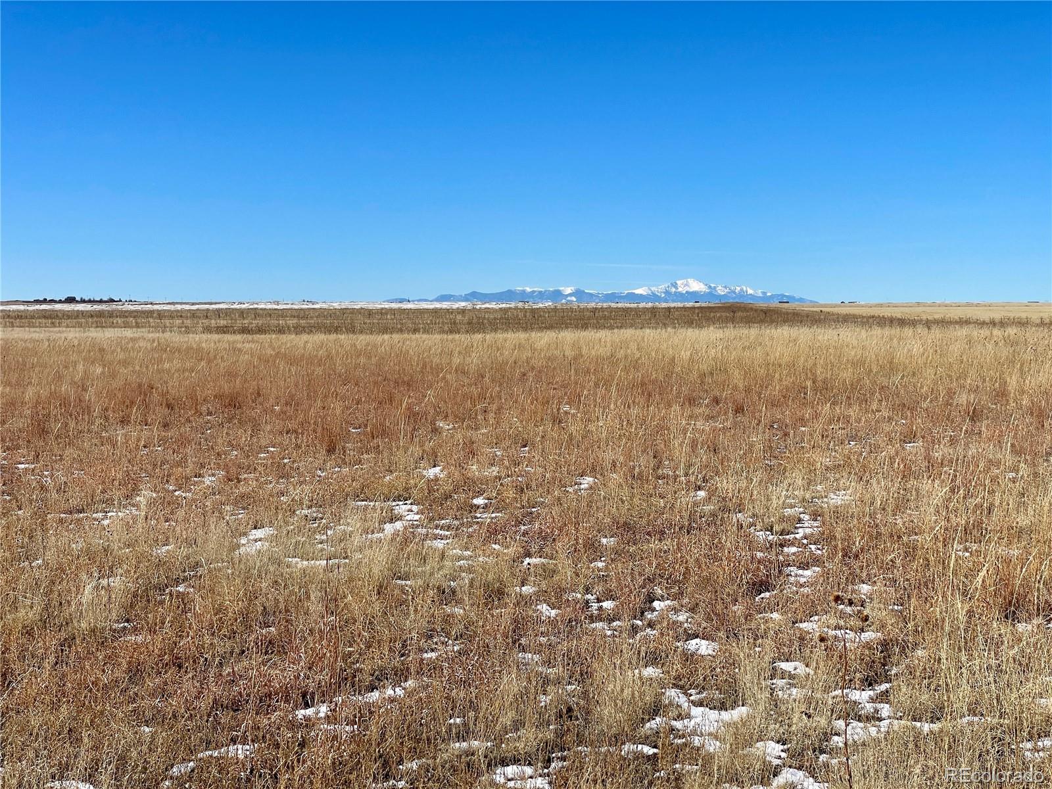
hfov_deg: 36.8
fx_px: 1580
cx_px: 526
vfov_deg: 28.0
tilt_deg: -3.5
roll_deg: +0.7
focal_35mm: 52
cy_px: 394
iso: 25
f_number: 2
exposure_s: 1/3195
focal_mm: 6
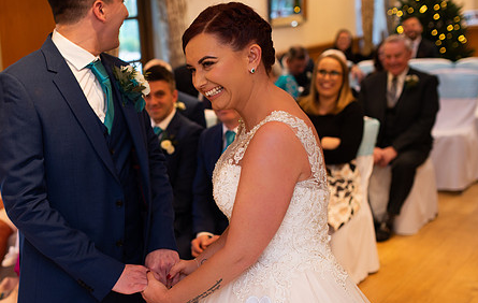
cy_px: 184
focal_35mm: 60
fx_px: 785
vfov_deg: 21.8
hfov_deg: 33.1
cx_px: 108
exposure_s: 1/100
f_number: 2.5
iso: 320
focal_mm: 35
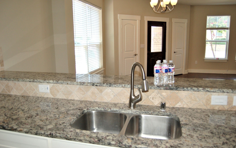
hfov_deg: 66.5
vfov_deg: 44.5
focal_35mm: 28
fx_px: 180
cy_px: 71
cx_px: 117
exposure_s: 1/125
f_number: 3.5
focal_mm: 18
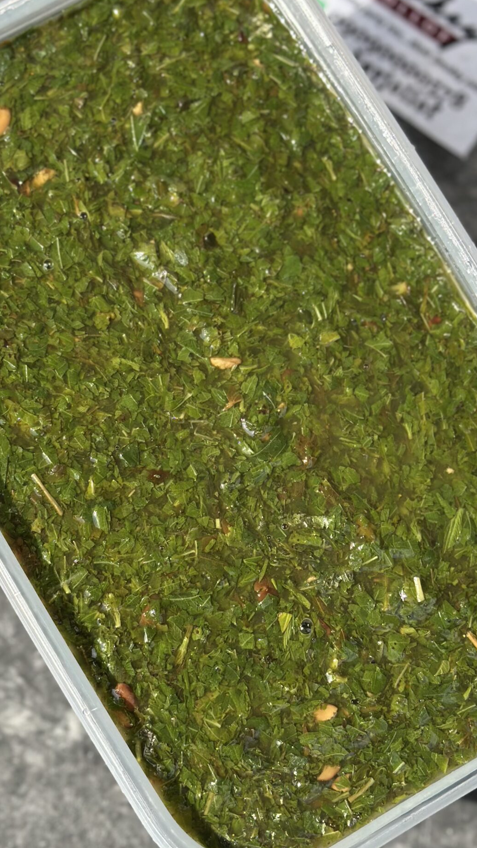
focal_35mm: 73
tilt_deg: -79.2
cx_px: 228
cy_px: 401
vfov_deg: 29.0
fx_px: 1641
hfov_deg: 16.5
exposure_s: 1/1992
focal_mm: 6.86
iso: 80
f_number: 1.78
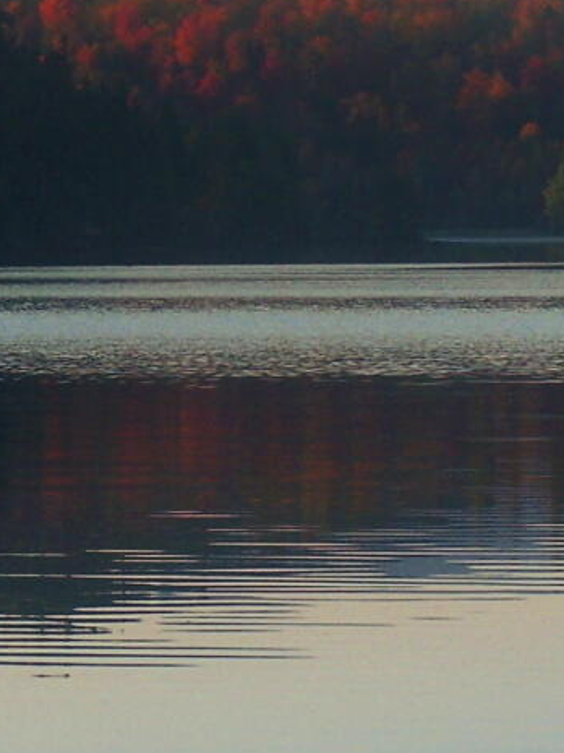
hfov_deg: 4.3
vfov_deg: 5.8
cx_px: 86
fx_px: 7473
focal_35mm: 344
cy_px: 239
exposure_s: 1/320
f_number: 3.2
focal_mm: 19.4
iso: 80
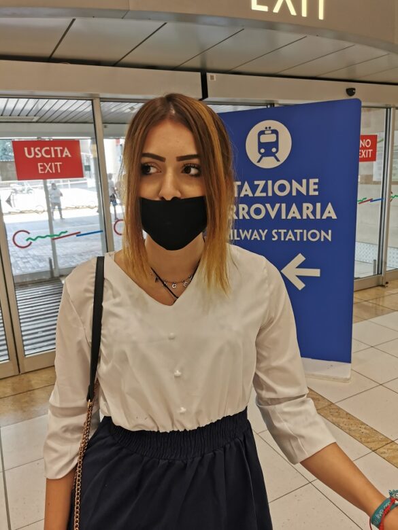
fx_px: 414
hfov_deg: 51.4
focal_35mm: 27
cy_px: 265
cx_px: 199
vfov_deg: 65.3
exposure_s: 1/106
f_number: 1.6
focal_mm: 5.56
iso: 50
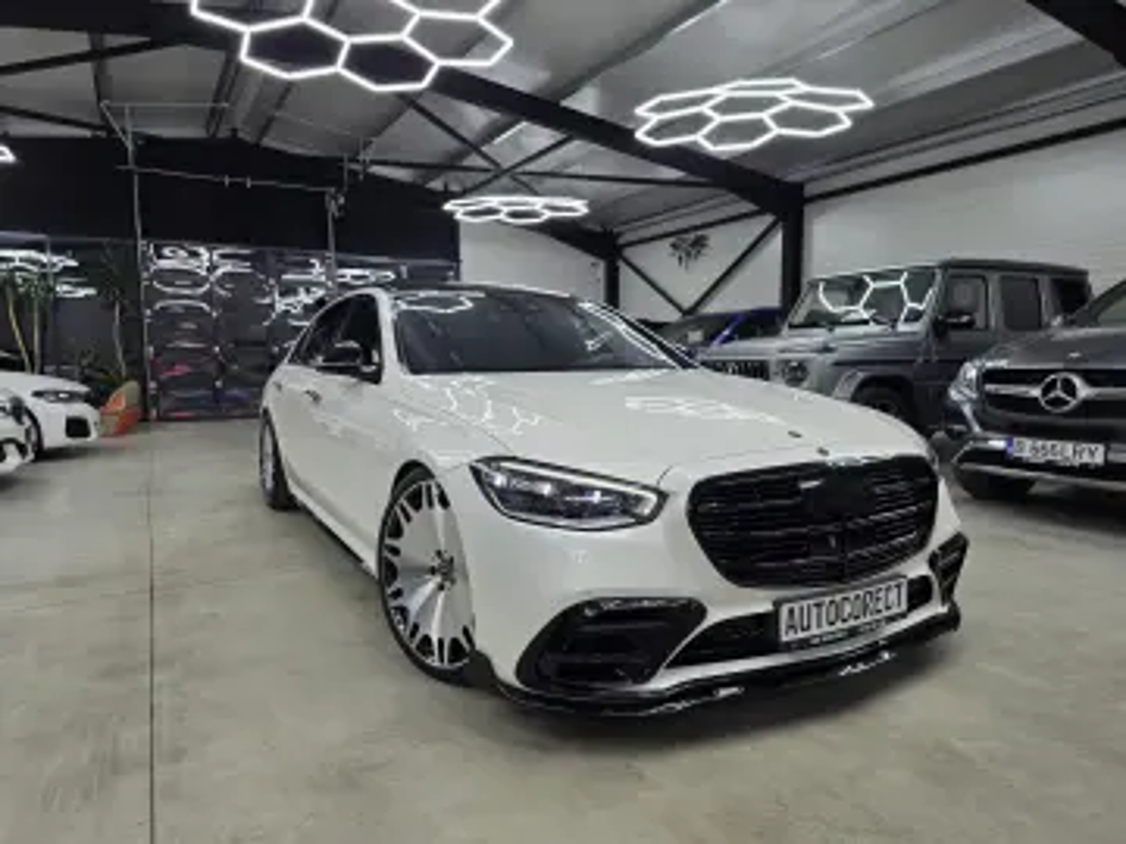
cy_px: 422
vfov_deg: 58.9
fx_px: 748
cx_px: 563
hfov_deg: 73.9
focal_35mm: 23
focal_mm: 6.25
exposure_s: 1/50.7
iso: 32
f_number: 1.7
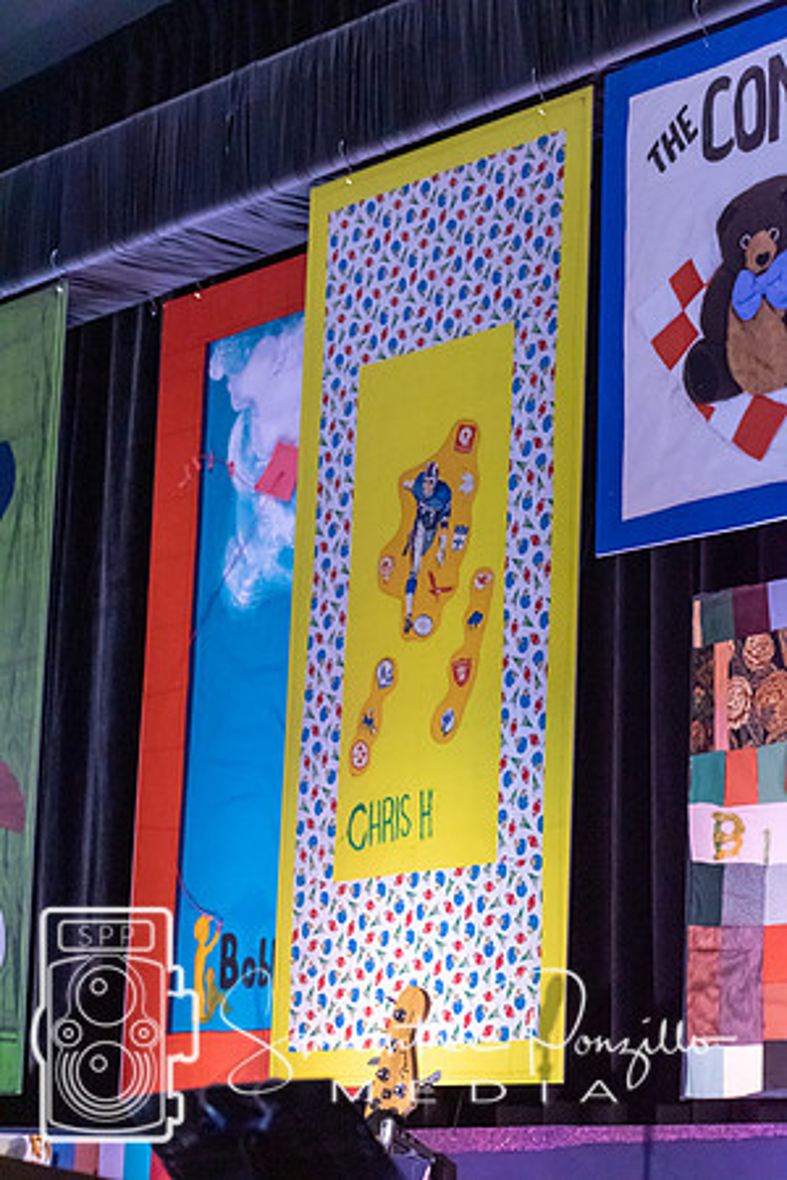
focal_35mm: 105
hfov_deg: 13.0
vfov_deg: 19.5
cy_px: 590
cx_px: 394
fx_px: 3443
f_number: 4.5
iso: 5000
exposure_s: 1/125
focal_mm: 70
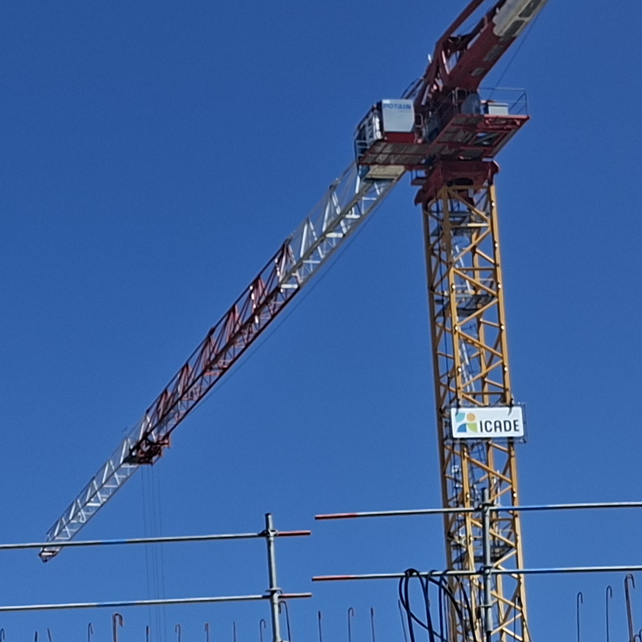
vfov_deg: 17.0
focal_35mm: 91
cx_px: -294
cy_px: 1002
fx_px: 1909
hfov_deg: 17.4
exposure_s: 1/1712
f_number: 1.8
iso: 50
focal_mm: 5.54
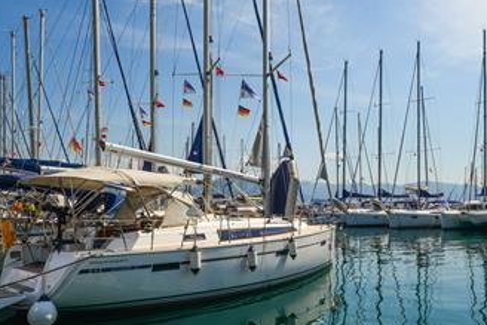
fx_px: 420
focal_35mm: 31
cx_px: 304
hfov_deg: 59.5
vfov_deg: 42.2
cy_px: 188
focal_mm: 17
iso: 1000
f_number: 18
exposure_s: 1/1250
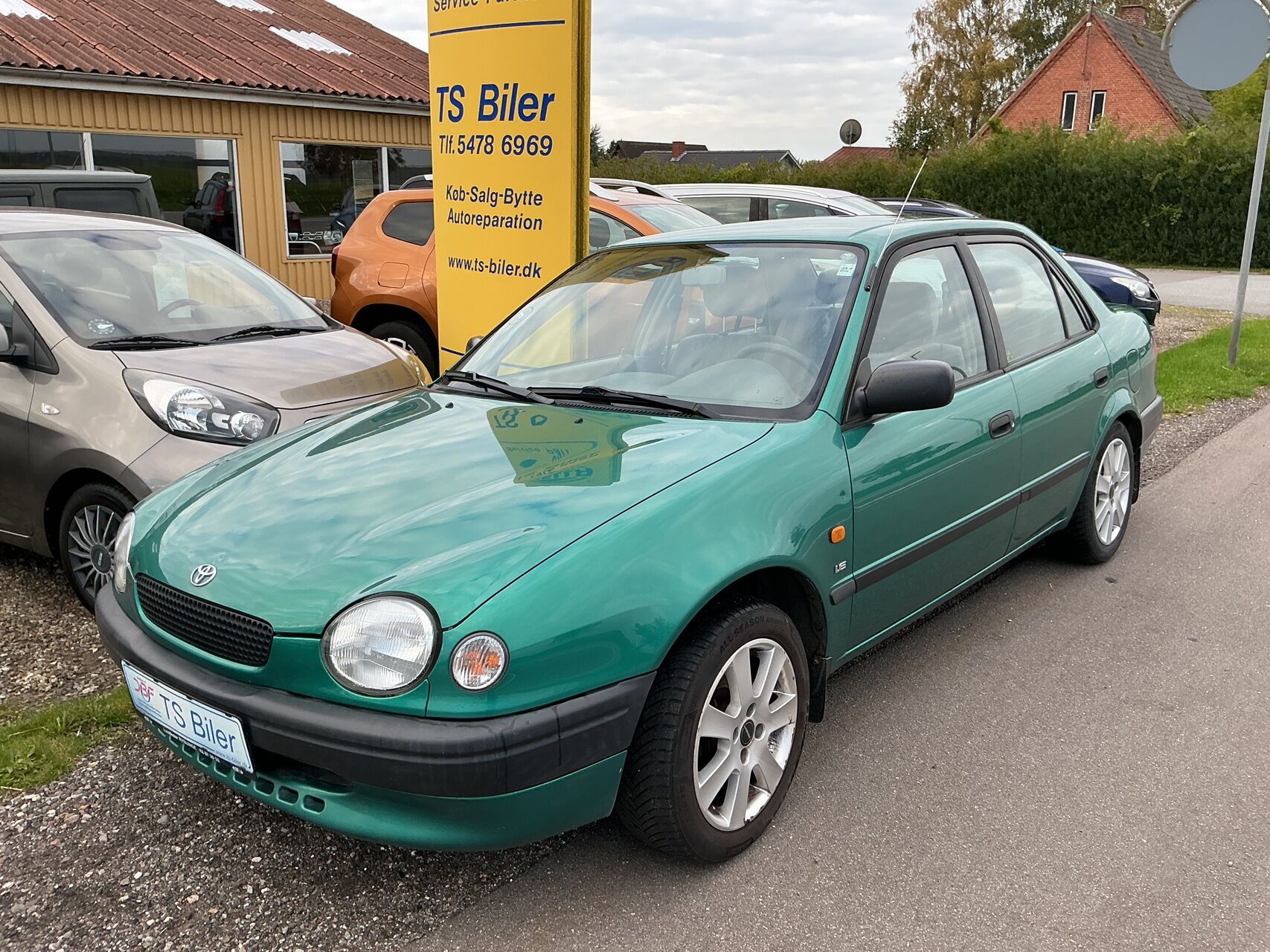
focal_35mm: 29
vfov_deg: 48.2
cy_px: 476
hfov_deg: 61.7
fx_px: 1064
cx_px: 635
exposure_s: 1/152
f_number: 1.8
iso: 20
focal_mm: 3
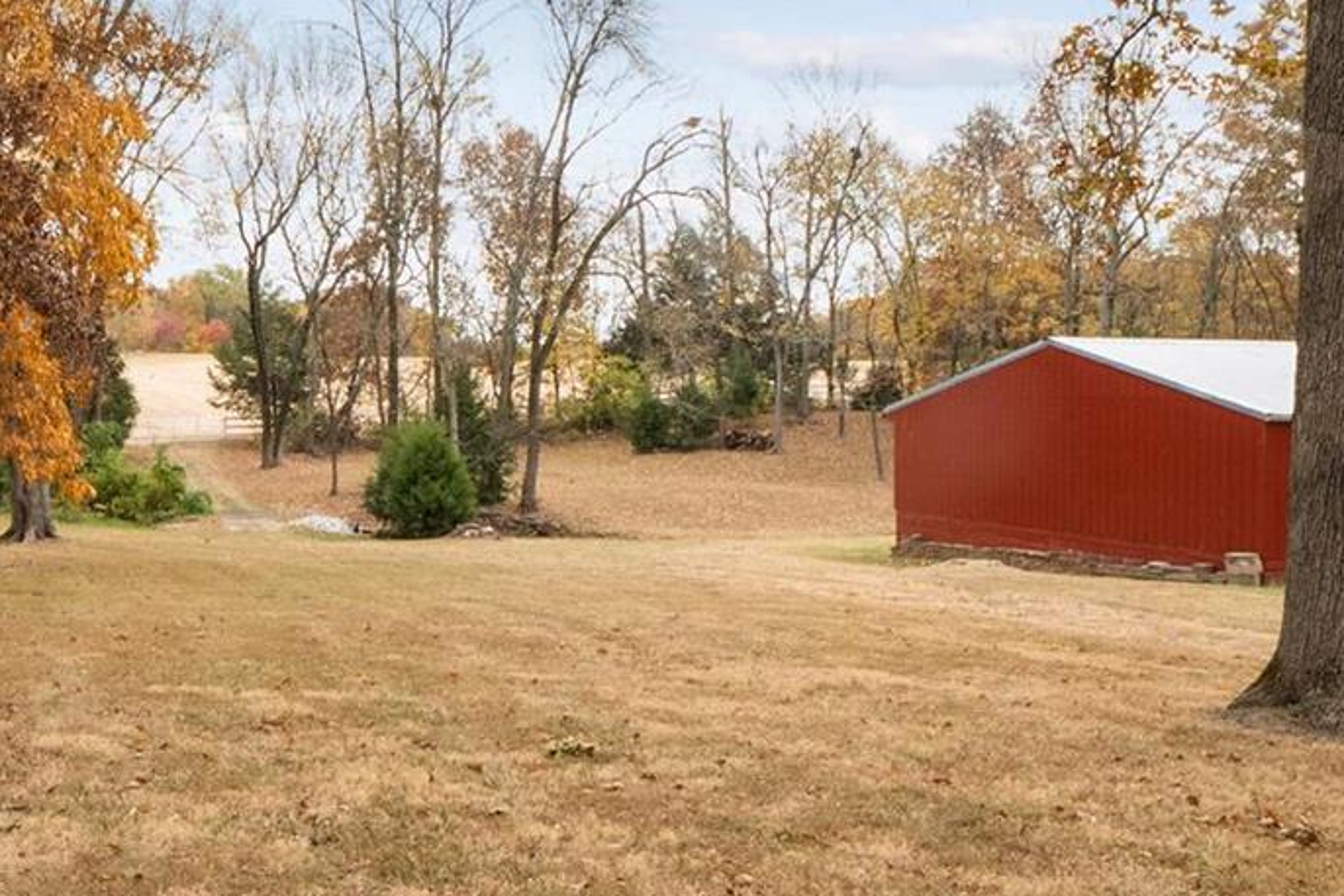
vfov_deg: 31.8
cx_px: 531
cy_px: 386
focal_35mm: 42
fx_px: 1568
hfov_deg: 46.1
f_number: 8
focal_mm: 9
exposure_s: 1/125
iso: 400
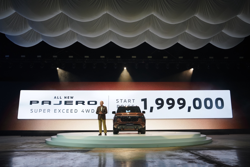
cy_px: 84
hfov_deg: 61.9
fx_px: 208
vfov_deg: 43.6
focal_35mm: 30
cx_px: 125
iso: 800
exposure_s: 1/16.8
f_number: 3.5
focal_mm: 25.5
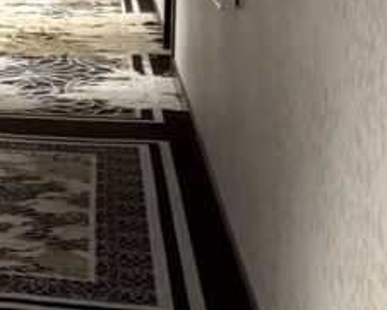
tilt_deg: -7.6
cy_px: 19
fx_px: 1215
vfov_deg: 14.4
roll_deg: +2.5
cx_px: -413
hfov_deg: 14.6
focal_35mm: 106
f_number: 1.78
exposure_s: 1/60
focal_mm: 6.76
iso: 640
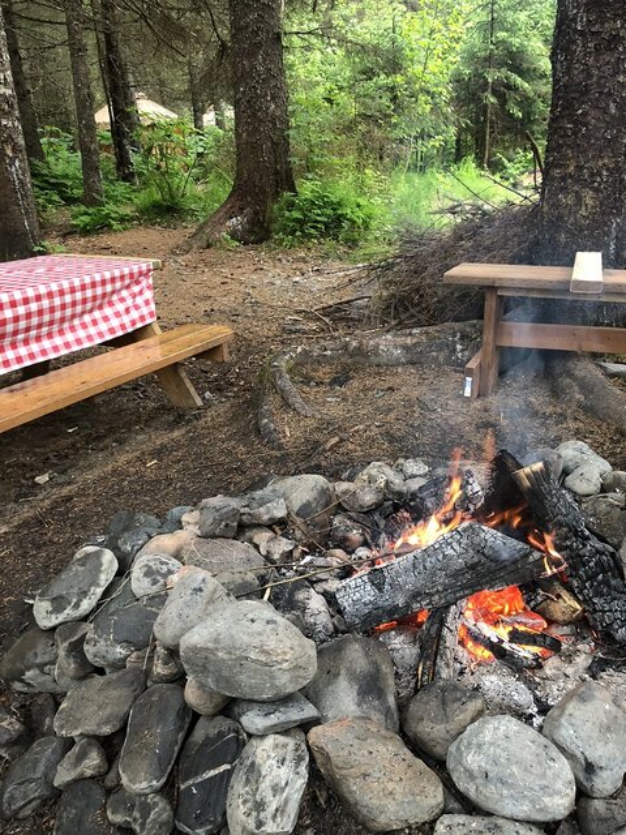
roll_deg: +4.3
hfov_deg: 49.7
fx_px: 675
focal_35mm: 28
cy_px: 418
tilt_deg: -22.7
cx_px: 313
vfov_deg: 63.4
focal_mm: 4
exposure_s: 1/15
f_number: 1.8
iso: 80
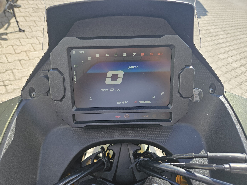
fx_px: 164
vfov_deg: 58.9
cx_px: 124
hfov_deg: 73.9
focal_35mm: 23
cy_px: 92
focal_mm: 5.4
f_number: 1.8
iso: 50
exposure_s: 1/719
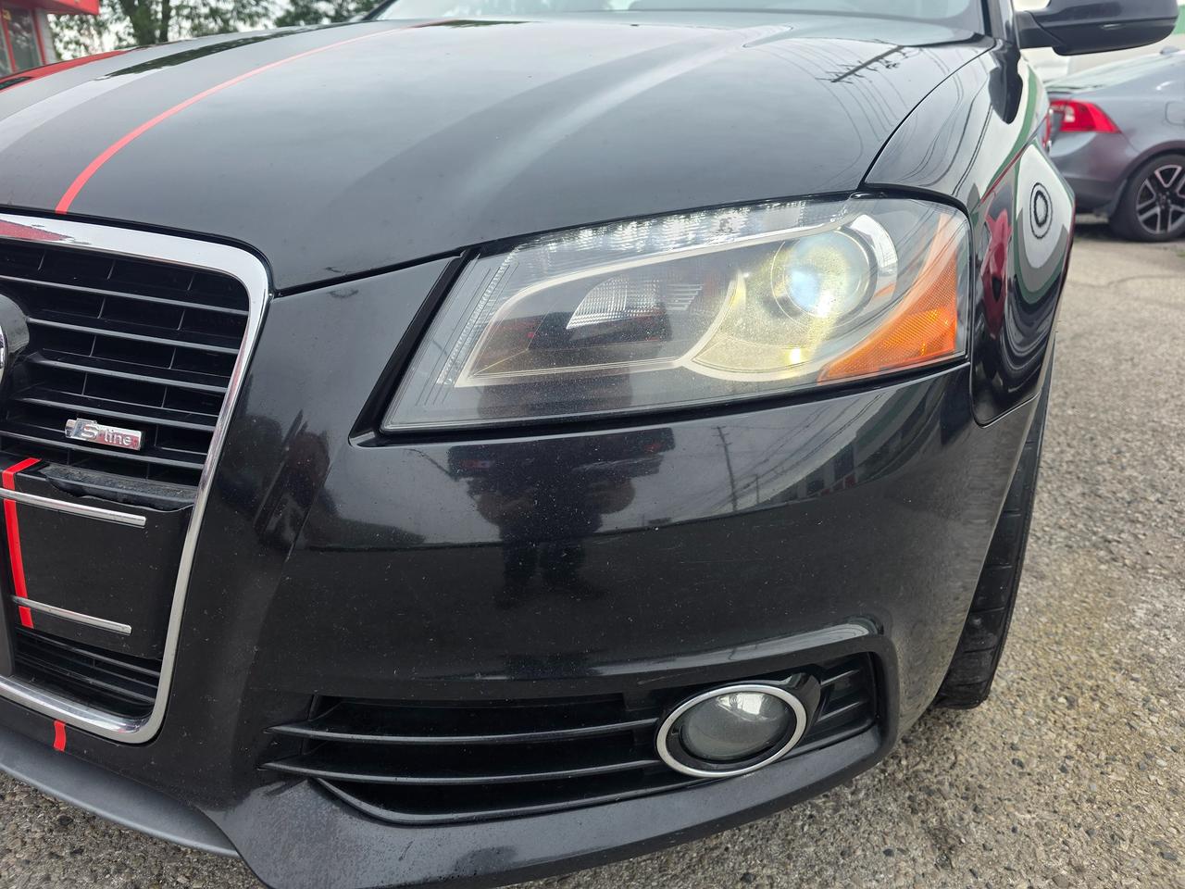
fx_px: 787
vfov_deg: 58.9
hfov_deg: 73.9
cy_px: 444
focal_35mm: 23
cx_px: 592
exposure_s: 1/1505
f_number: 1.7
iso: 80
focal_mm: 6.3
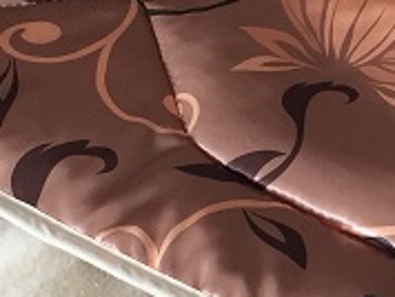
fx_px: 1485
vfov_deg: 11.4
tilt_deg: -49.4
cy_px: 235
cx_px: 355
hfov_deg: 15.0
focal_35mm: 130
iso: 125
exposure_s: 1/33
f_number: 2.2
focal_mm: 4.15
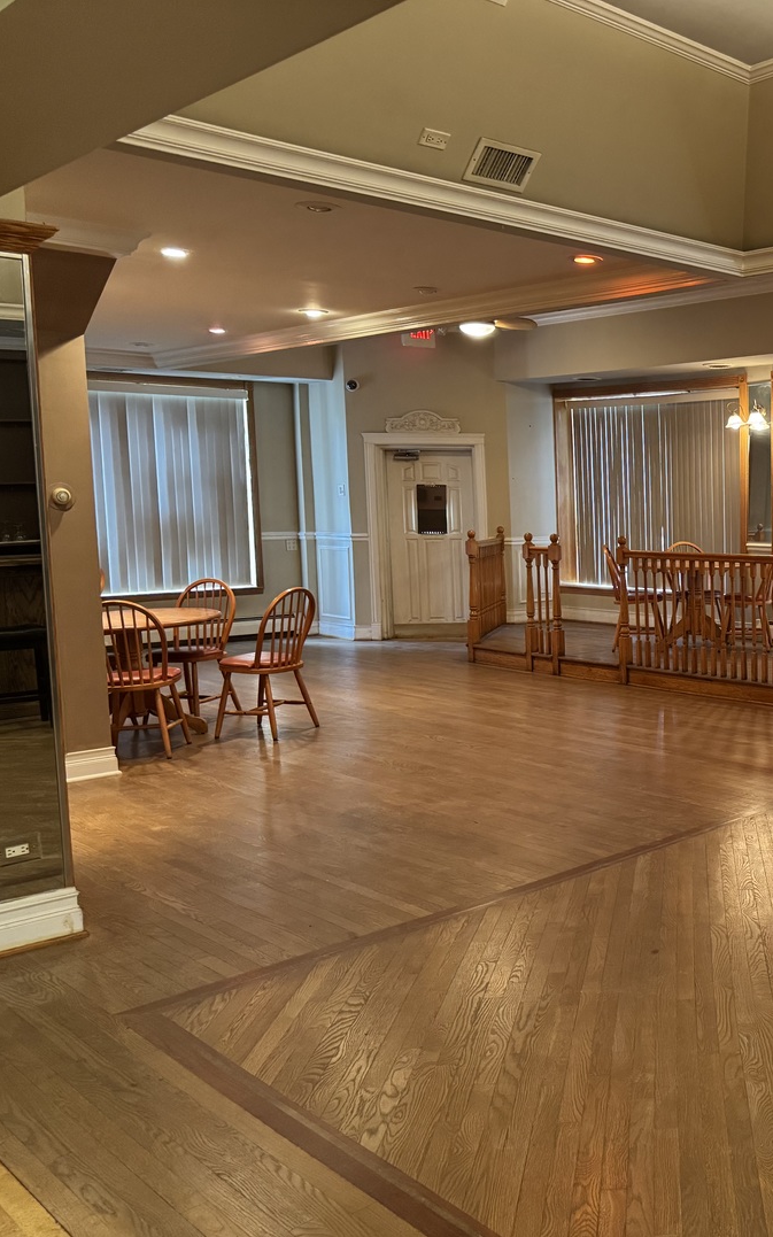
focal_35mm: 34
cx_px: 787
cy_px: 619
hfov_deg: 33.8
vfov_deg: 56.7
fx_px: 1146
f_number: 1.78
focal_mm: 6.76
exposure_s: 1/60
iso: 500
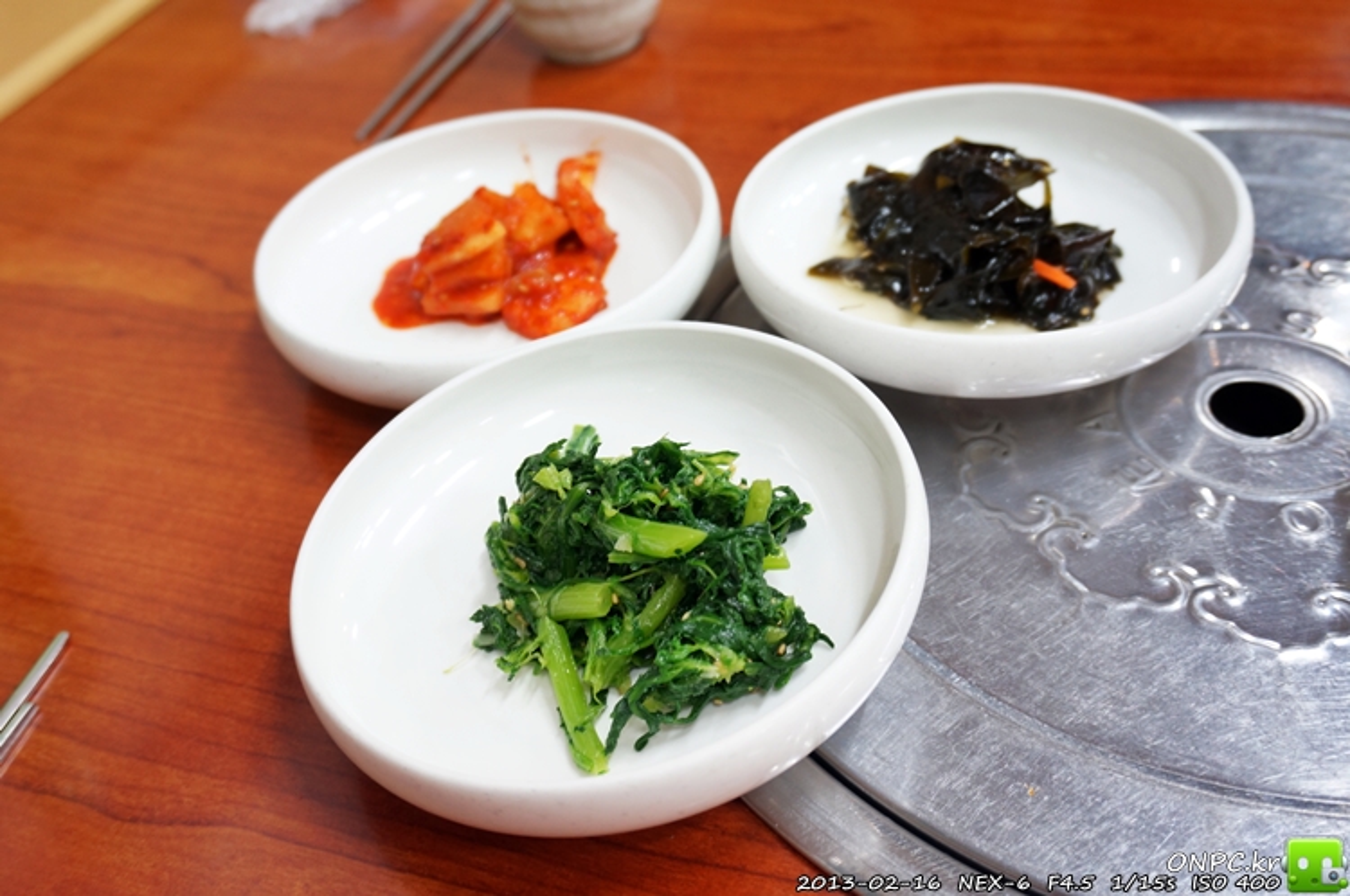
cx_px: 675
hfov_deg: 53.2
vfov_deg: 36.8
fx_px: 1348
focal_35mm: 36
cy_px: 448
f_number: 4.5
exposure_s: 1/15
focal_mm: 24
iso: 400
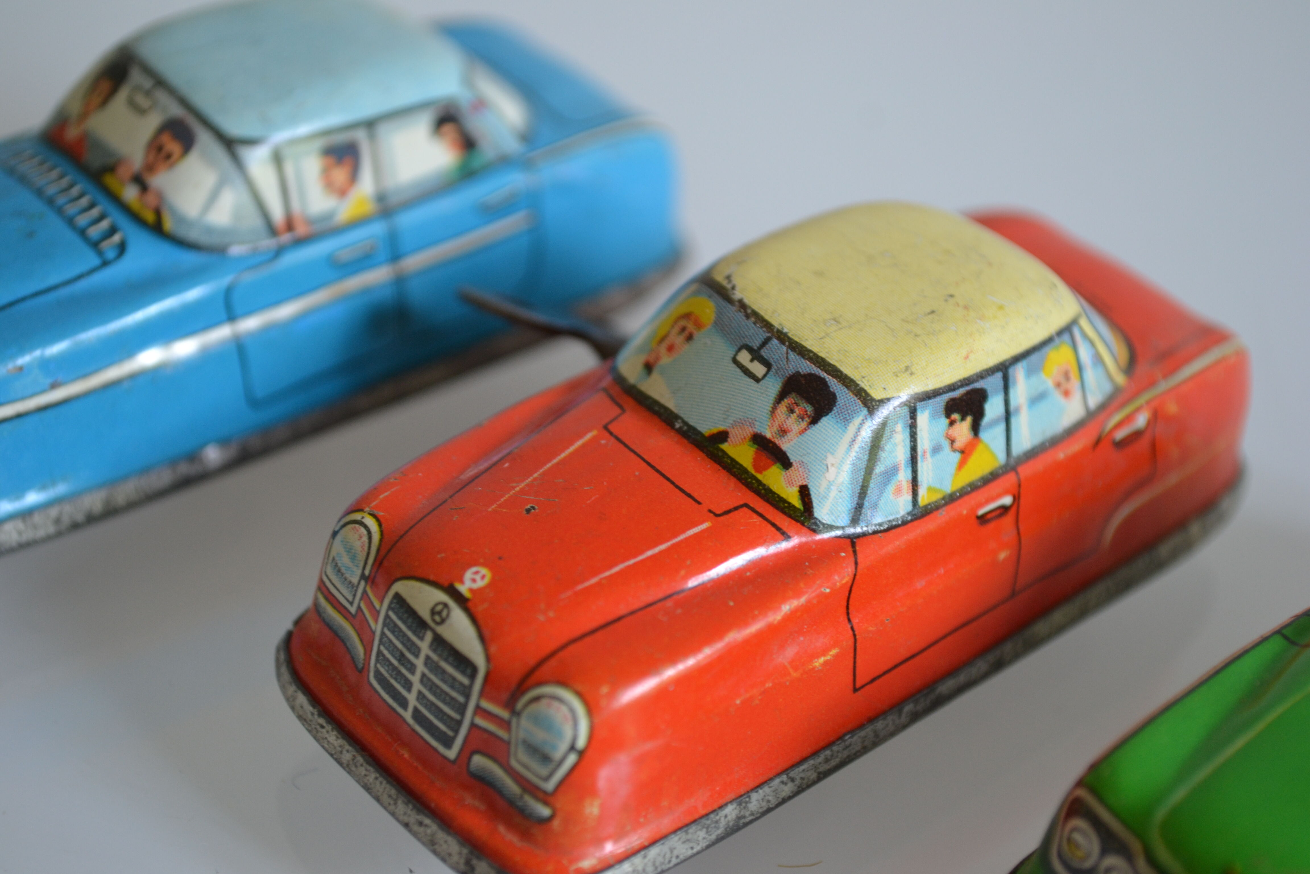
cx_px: 655
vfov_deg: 19.7
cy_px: 437
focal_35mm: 69
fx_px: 2511
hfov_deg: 29.2
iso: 400
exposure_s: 1/25
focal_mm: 46
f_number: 5.3
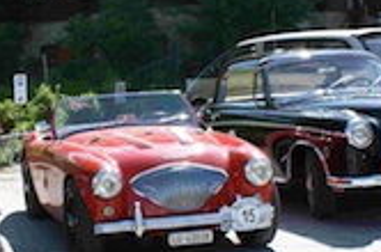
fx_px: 919
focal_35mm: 87
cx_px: 106
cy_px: 77
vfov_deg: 15.6
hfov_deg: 23.2
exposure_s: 1/80
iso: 100
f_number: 9
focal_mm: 20
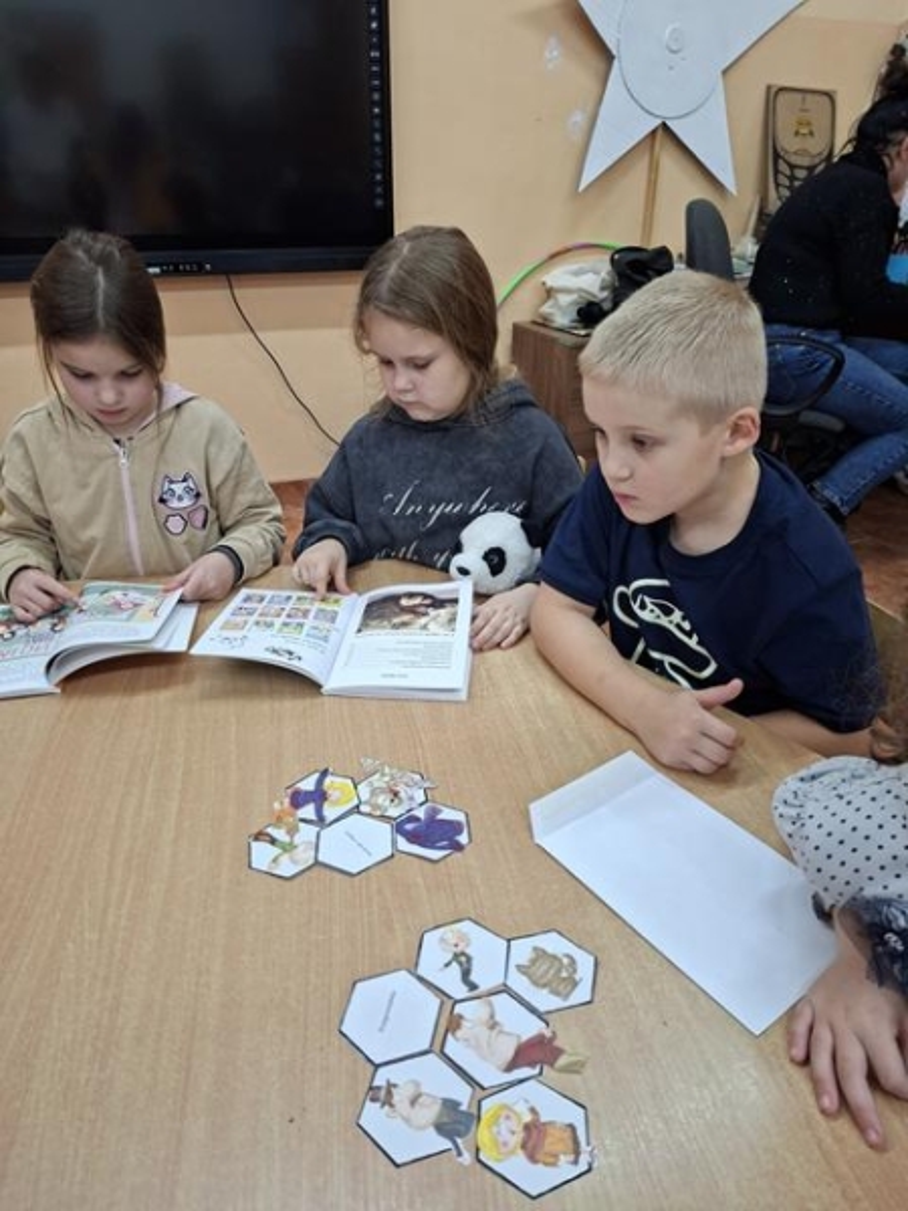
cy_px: 606
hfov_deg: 58.9
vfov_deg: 73.9
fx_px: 804
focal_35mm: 23
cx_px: 454
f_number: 1.8
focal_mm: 5.54
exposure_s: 1/100
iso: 160
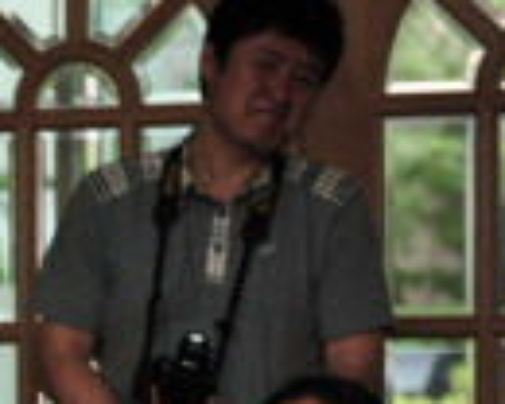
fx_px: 4514
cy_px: 546
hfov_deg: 6.3
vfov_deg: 5.1
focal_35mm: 302
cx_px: -454
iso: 400
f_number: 4
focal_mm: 70
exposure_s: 1/100
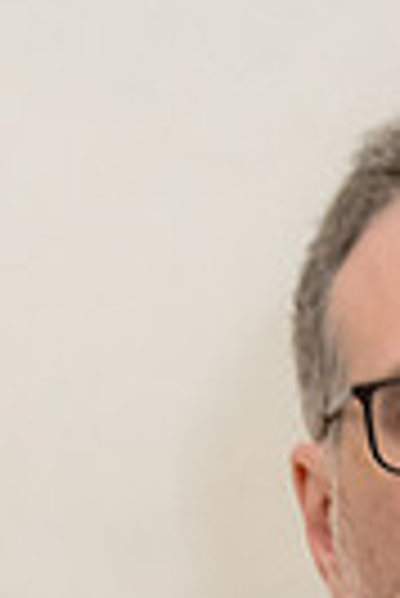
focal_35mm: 505
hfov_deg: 2.7
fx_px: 8394
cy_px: 922
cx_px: 557
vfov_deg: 4.1
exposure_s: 1/80
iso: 5000
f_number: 4
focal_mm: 149
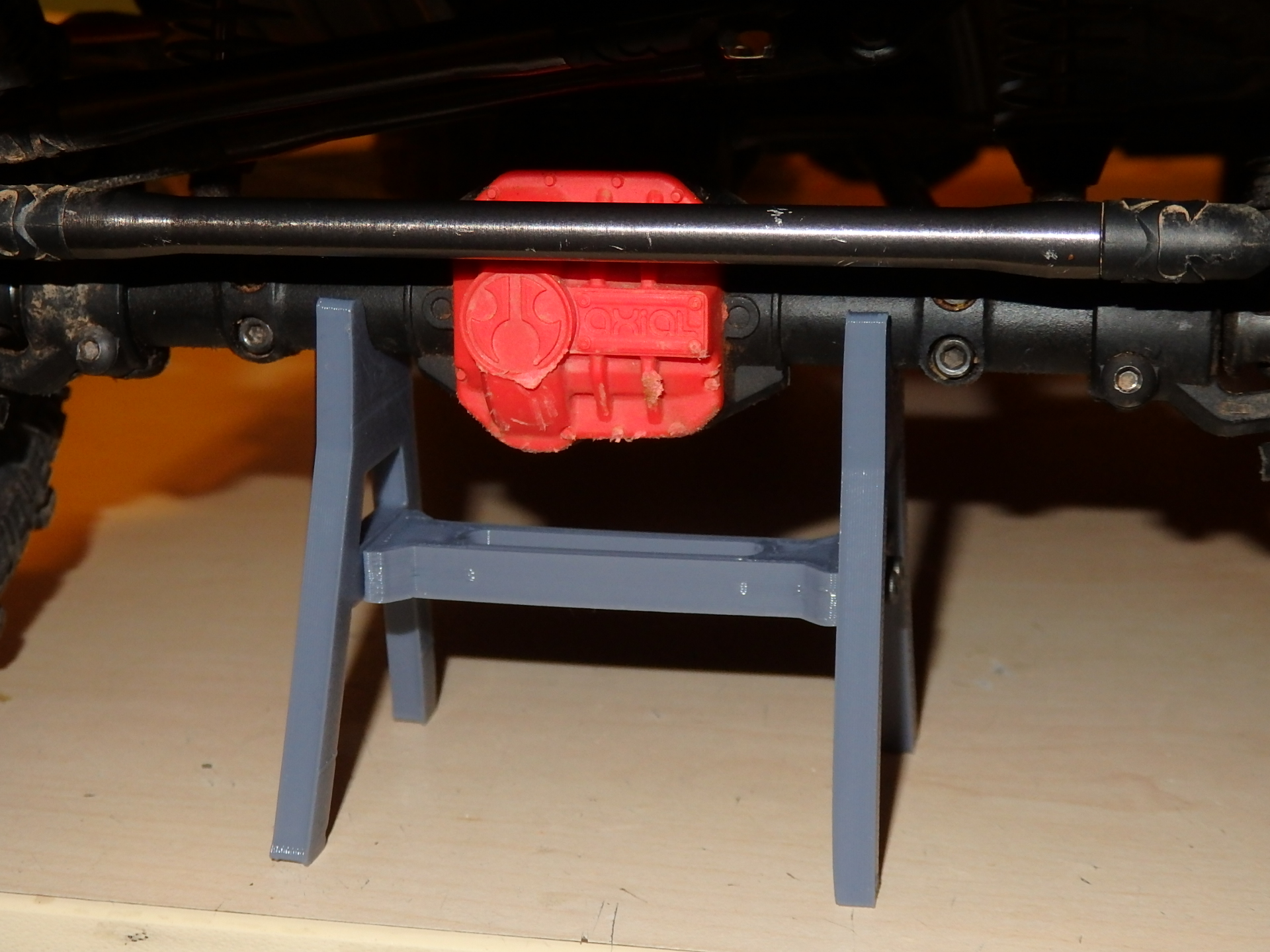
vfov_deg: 24.4
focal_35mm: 60
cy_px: 476
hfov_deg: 32.2
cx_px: 635
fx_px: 2201
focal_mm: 10.8
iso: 400
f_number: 4.2
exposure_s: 1/40
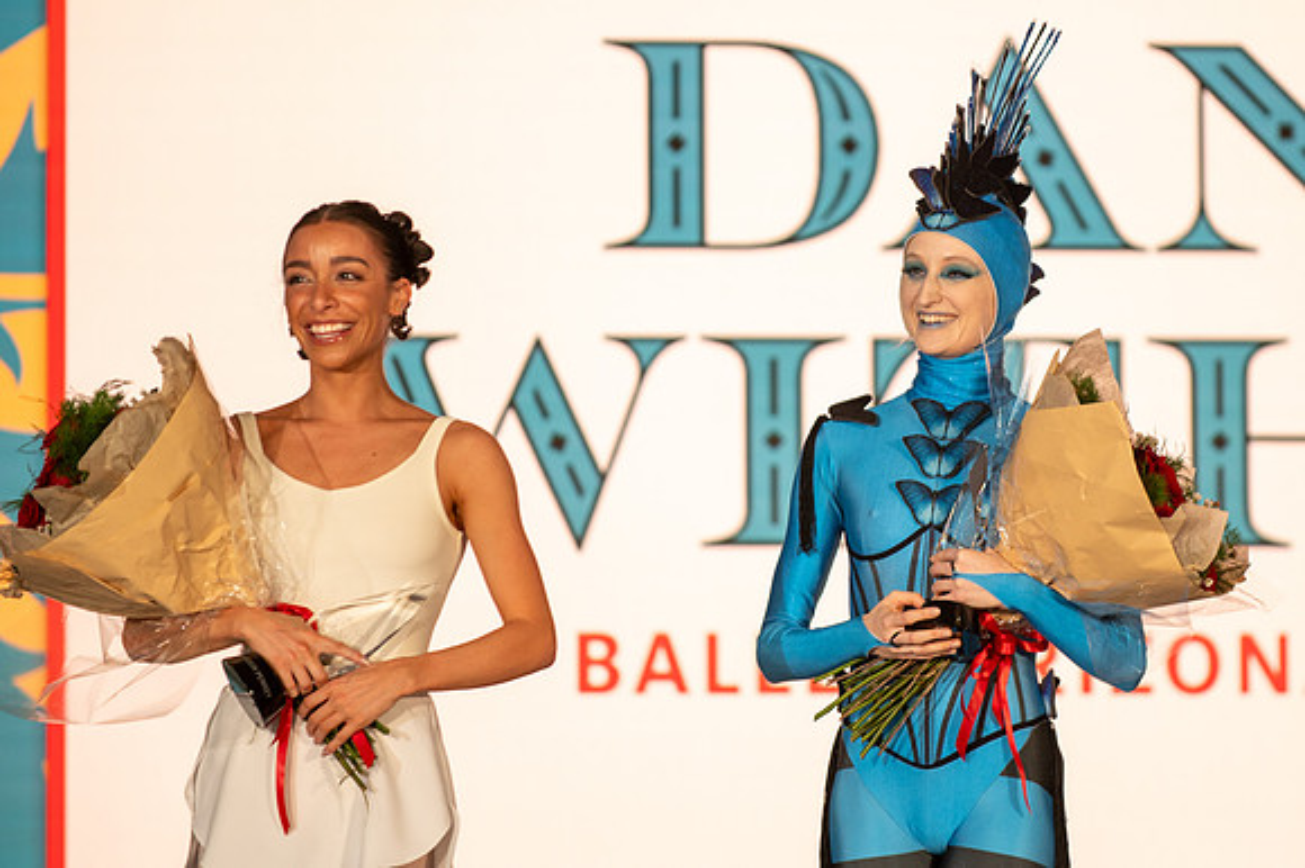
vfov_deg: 5.5
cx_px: 813
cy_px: 327
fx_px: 9026
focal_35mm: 249
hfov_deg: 8.3
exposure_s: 1/200
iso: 800
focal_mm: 200
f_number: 3.5
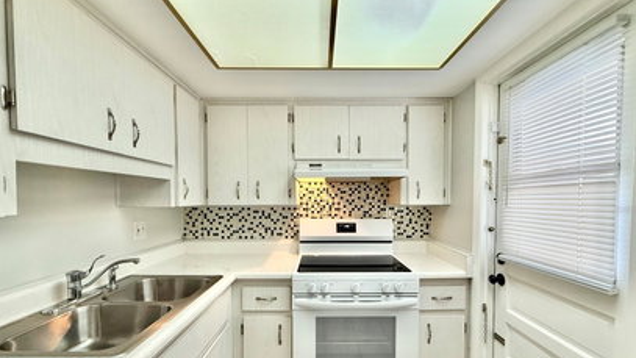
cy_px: 209
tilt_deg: -2.1
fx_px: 270
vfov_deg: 66.6
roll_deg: +0.8
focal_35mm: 16
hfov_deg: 99.4
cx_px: 321
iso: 320
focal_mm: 2.22
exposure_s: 1/60
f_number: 2.2
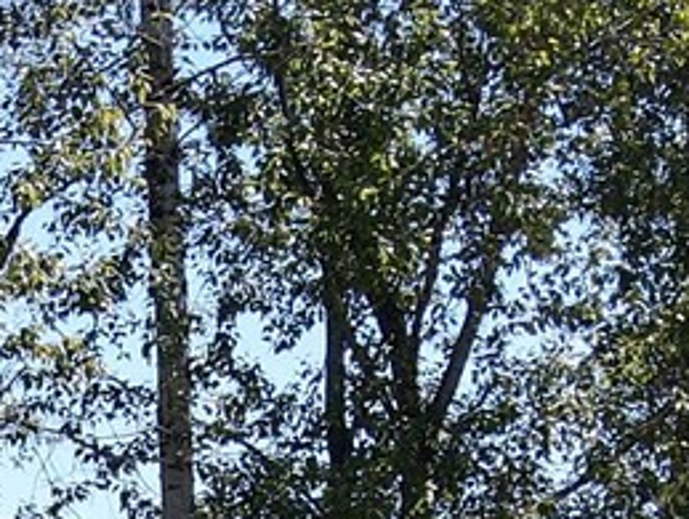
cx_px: -186
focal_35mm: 148
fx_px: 2950
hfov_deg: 12.9
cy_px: 1368
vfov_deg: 8.8
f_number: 2.8
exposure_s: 1/320
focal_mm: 4.5
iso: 100
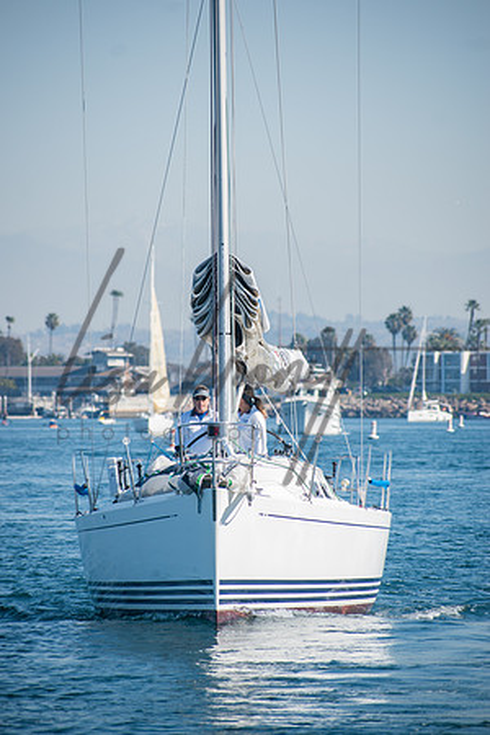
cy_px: 368
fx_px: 5665
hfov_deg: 5.0
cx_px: 245
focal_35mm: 278
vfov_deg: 7.4
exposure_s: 1/400
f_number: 5.6
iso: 100
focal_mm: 185
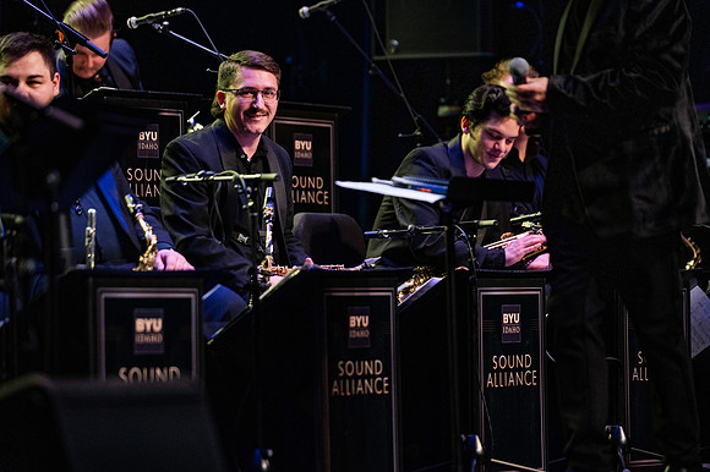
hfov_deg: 10.0
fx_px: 4072
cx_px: 355
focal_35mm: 207
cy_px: 236
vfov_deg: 6.6
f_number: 2.8
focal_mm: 200
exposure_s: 1/500
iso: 5000
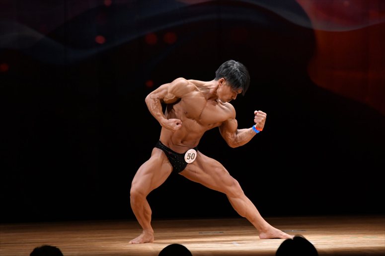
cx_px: 192
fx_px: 3046
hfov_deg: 7.2
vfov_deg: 4.8
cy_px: 128
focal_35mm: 285
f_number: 5.6
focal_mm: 190
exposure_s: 1/400
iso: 3200
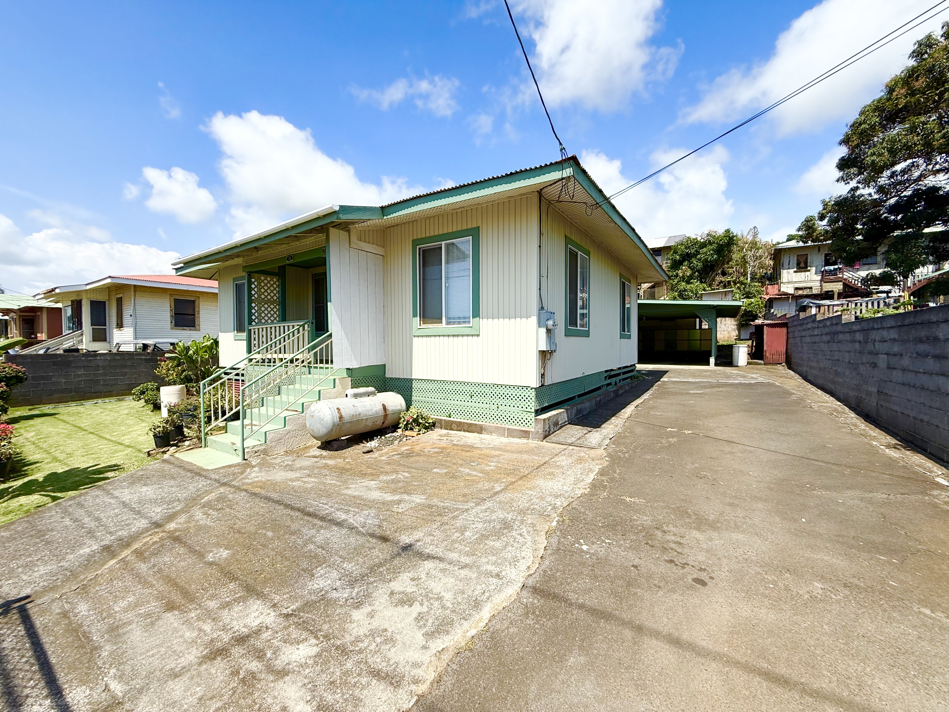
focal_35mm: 14
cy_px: 356
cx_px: 474
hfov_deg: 102.1
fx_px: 384
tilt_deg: -2.2
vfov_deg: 85.7
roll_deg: +1.1
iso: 50
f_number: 2.2
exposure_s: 1/2237
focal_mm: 2.22
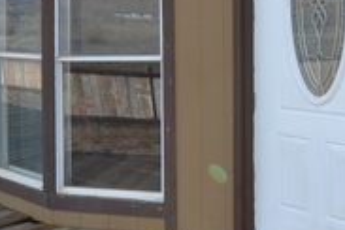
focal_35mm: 58
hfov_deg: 30.6
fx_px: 553
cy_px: -3
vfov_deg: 22.5
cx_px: 386
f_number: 6.3
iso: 100
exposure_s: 1/160
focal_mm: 11
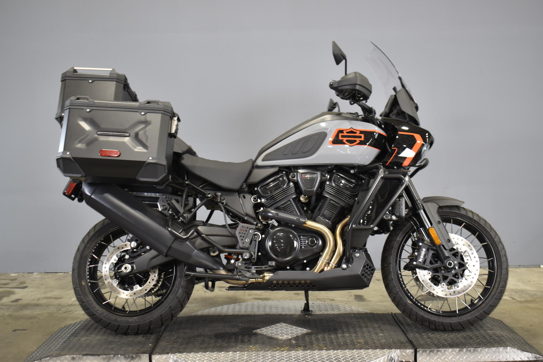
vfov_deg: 31.9
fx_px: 633
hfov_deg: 46.4
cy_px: 181
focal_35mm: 42
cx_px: 272
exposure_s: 1/13
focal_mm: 28
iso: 400
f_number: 4.2
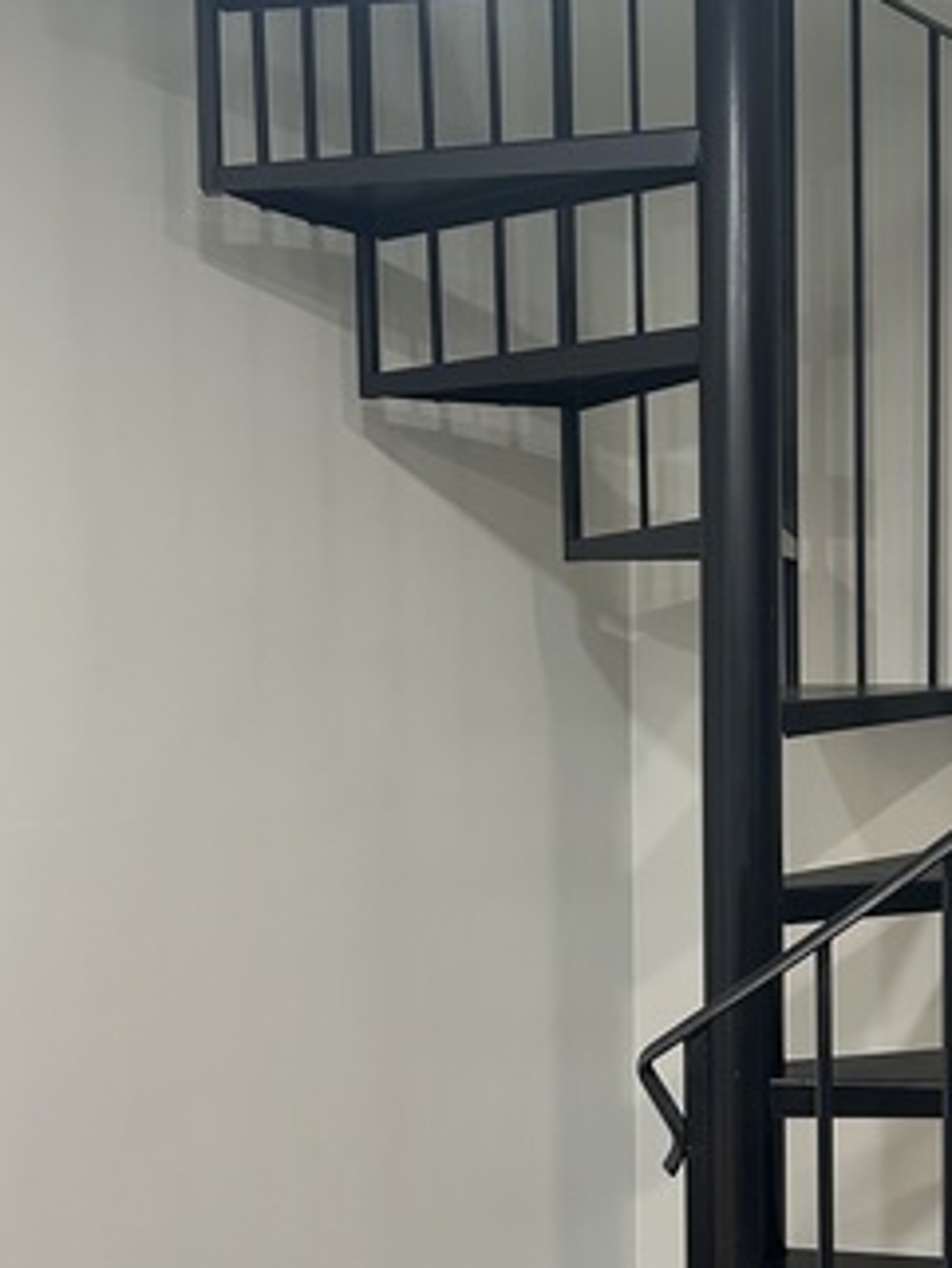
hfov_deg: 26.8
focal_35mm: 54
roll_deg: -0.3
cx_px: 660
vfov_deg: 35.5
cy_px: 713
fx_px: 1979
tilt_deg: -3.5
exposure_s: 1/60
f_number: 1.5
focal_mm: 5.7
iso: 250
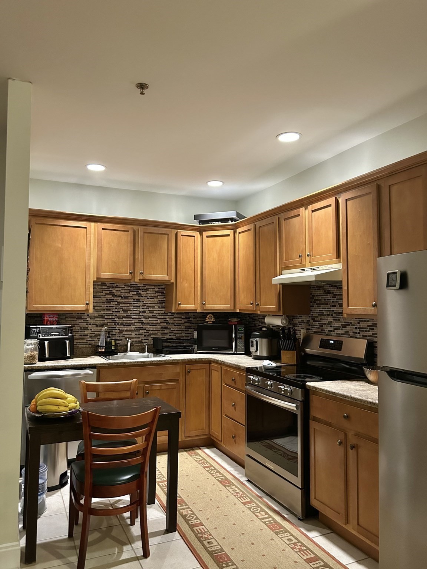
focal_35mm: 26
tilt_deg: +2.0
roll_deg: -0.6
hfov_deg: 53.1
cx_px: 214
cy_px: 284
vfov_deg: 67.3
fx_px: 428
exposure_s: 1/60
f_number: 1.5
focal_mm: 5.7
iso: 400
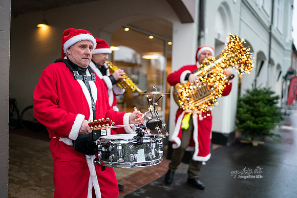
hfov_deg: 54.4
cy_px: 99
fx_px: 289
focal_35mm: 35
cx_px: 148
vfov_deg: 37.9
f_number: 1.4
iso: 800
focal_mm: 35
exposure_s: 1/1600
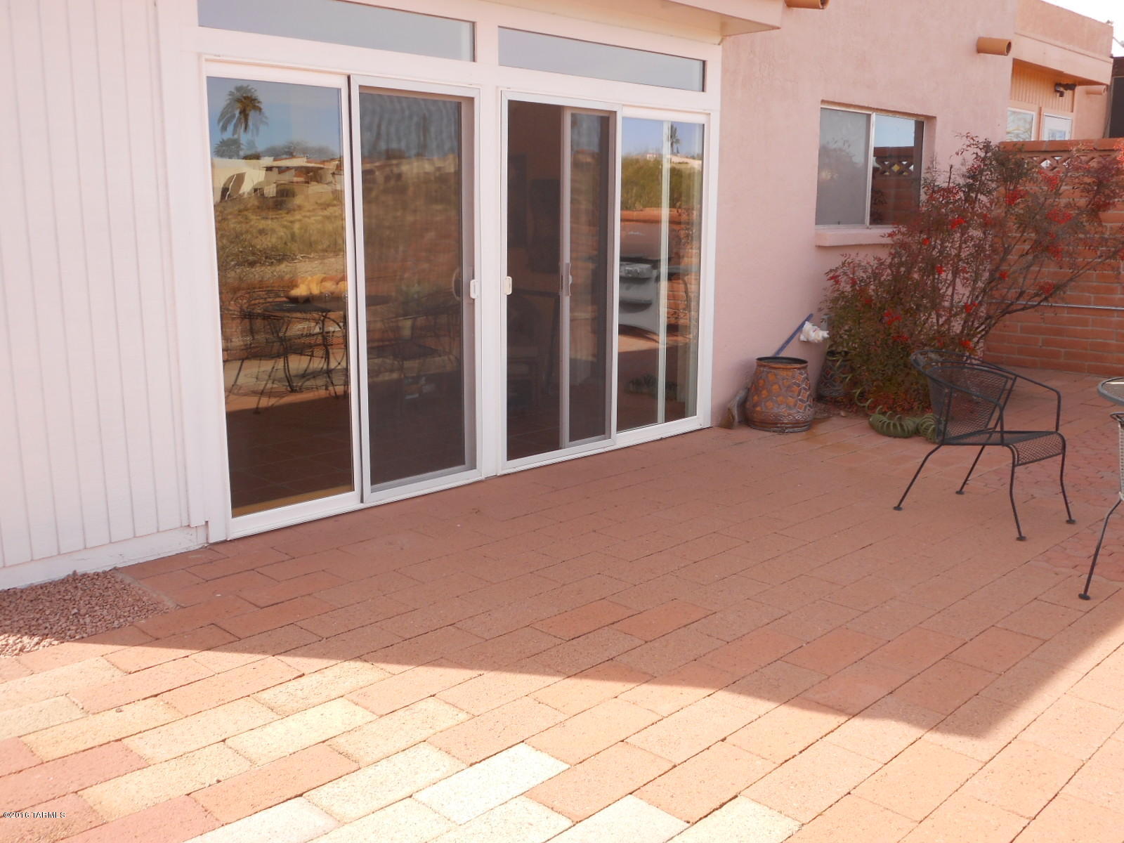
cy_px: 422
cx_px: 562
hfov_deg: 54.0
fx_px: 1104
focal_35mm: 34
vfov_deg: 41.8
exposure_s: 1/200
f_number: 4.2
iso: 80
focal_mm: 6
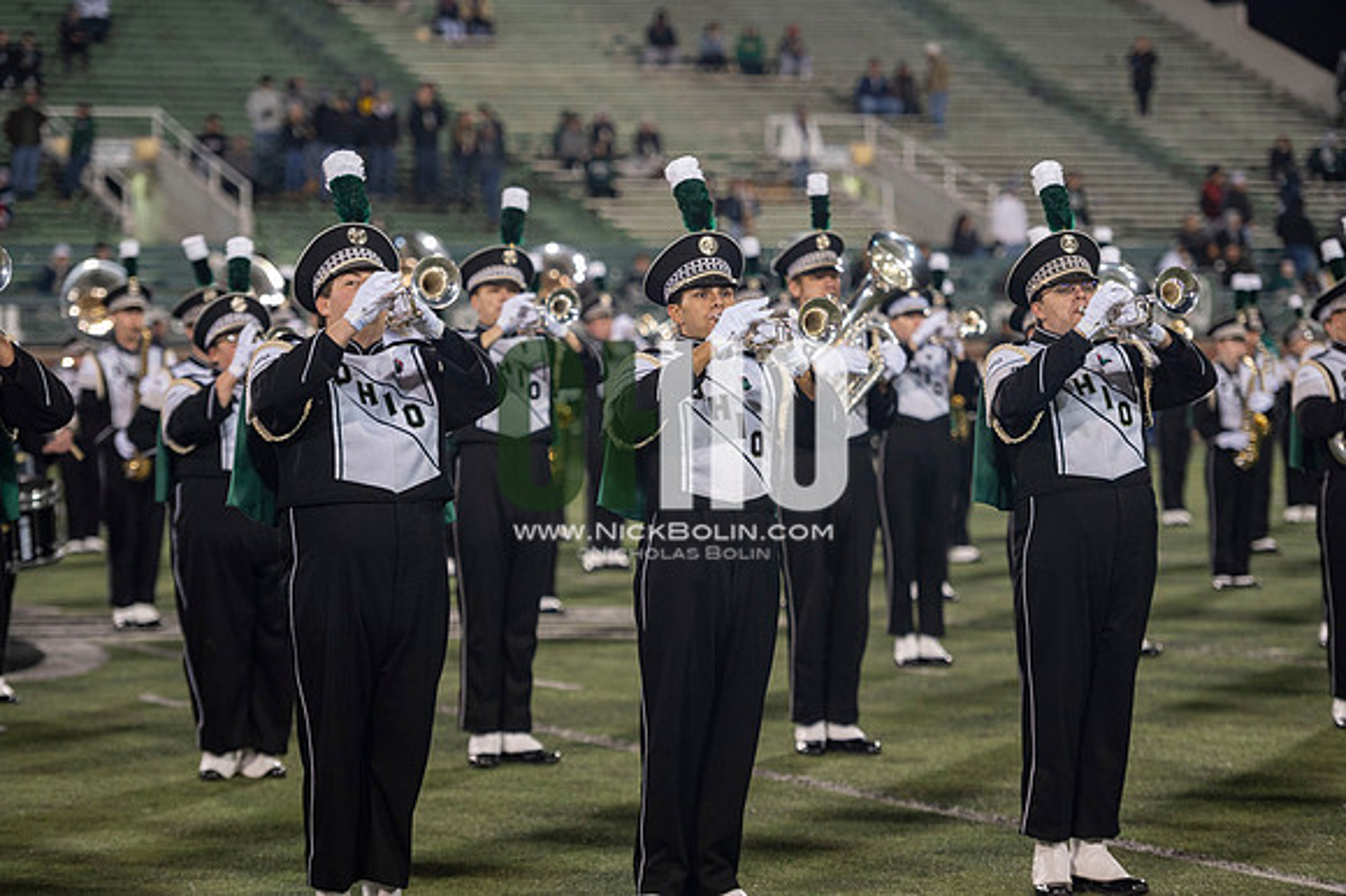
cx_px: 673
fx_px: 4559
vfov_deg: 11.2
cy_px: 448
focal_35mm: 122
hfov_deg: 16.8
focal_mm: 122
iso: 1000
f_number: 2.8
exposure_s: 1/500
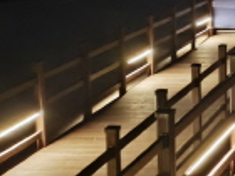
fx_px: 726
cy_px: 20
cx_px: 468
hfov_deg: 15.0
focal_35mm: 107
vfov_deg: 13.7
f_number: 1.7
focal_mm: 4.71
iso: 3200
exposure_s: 1/8.57
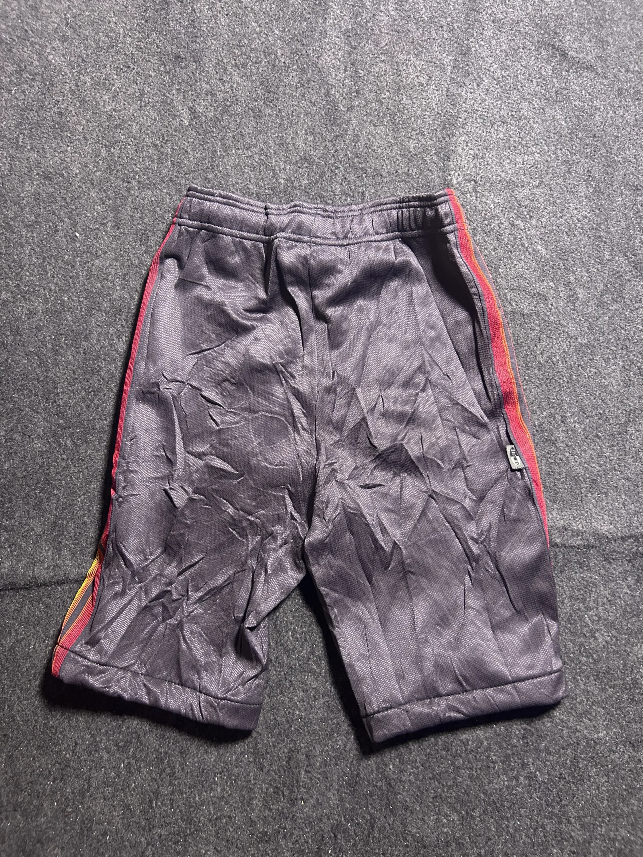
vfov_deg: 67.3
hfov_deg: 53.1
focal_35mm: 26
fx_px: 644
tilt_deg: -63.5
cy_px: 428
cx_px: 322
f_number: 1.5
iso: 400
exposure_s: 1/50
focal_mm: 5.7
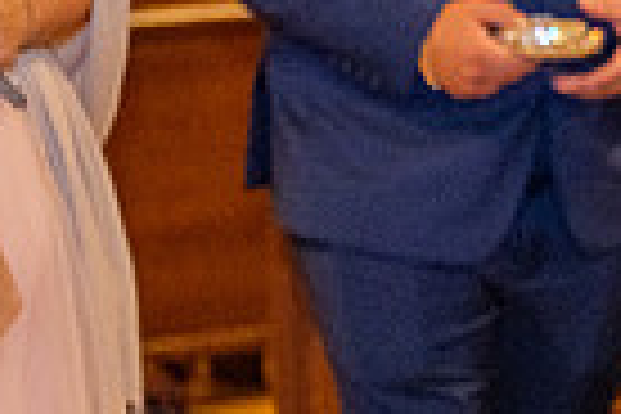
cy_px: 65
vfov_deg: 4.7
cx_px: 1228
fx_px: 5071
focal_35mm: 294
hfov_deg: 6.8
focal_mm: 70
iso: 2000
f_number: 3.5
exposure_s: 1/200
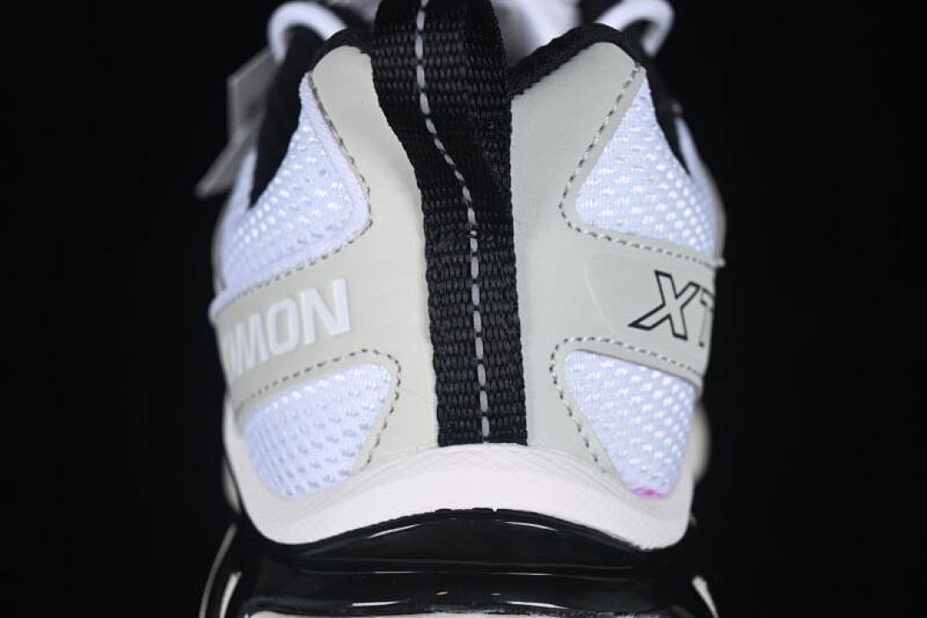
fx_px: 1931
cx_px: 464
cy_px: 309
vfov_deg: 18.2
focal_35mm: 75
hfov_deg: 27.0
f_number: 7.1
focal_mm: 50
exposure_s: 1/80
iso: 160
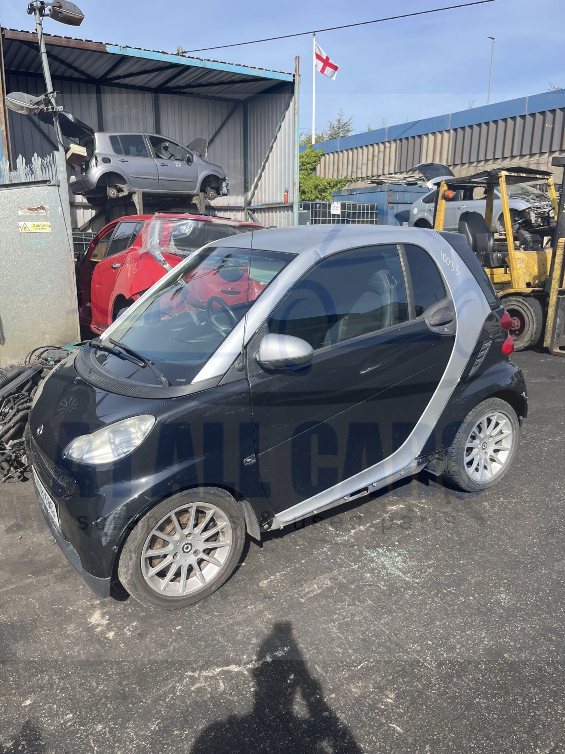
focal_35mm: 26
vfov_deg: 67.3
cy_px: 377
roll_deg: -0.3
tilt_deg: -13.4
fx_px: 566
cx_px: 282
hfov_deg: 53.1
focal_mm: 5.1
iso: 50
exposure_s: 1/1832
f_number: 1.6
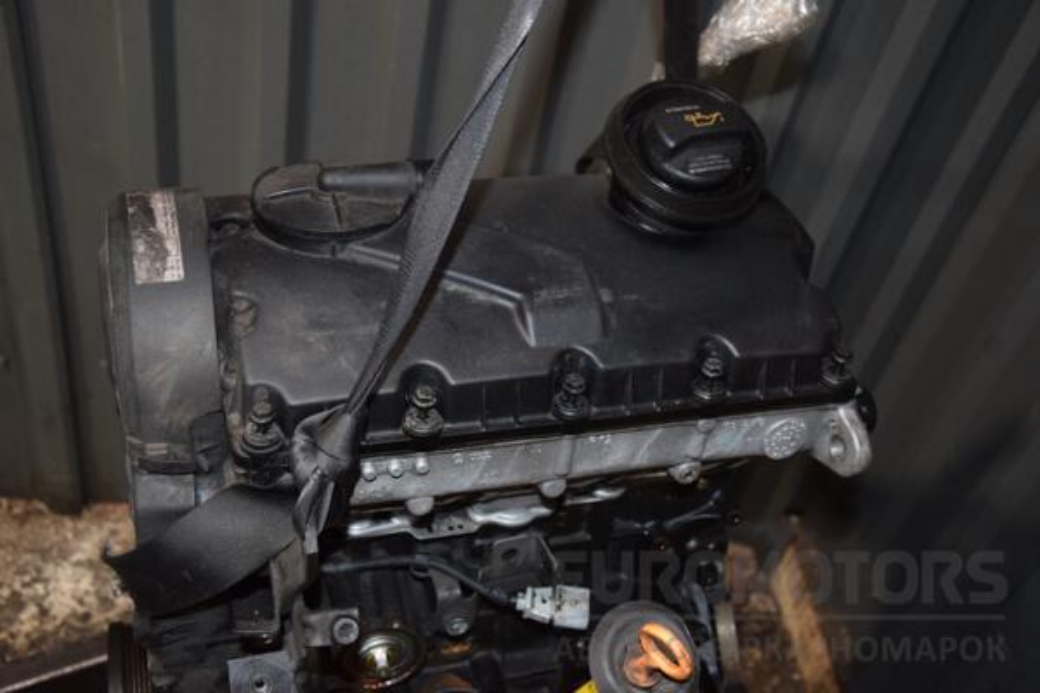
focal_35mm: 42
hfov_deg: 46.4
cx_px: 520
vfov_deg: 31.9
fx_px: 1213
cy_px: 346
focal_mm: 28
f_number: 5
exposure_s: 1/60
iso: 800
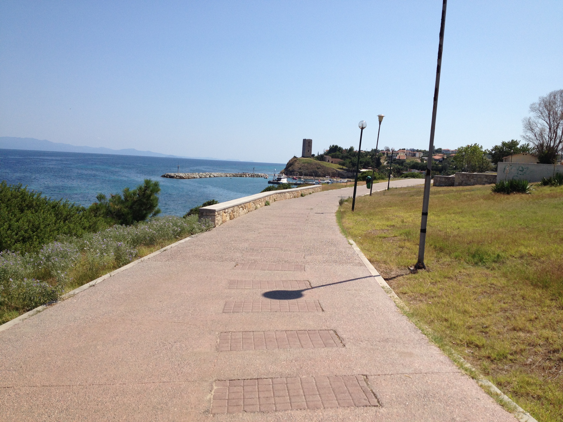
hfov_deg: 52.6
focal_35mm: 35
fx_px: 569
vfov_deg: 40.7
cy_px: 211
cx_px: 282
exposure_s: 1/2907
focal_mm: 4.28
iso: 50
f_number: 2.4
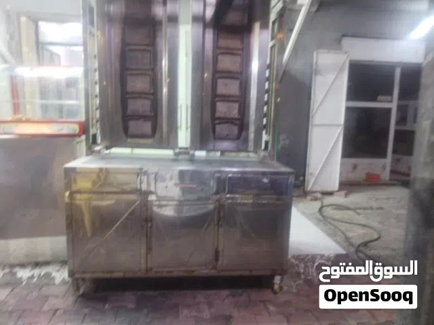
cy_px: 162
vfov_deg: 53.1
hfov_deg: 67.3
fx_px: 326
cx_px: 217
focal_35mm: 26
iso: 212
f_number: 1.8
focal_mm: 4.75
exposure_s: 1/50
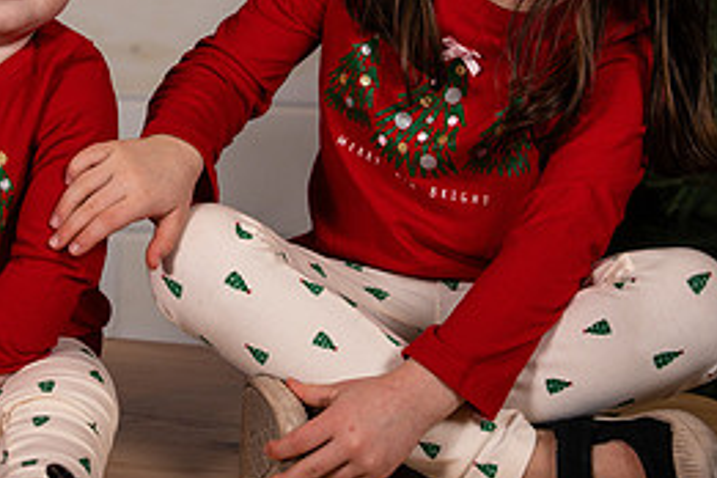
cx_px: 179
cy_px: -4
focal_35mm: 118
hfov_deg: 17.3
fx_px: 2350
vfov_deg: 11.5
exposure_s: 1/250
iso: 200
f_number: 4
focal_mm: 53
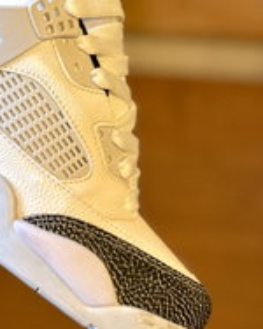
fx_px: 702
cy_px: 130
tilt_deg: -64.8
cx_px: -26
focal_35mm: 72
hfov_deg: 20.3
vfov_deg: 26.4
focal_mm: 5.7
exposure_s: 1/50
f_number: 1.5
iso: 125
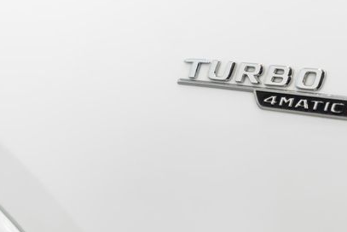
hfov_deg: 30.0
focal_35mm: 66
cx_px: 263
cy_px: 81
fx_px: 637
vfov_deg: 20.6
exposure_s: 1/40
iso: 250
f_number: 3.2
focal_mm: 28
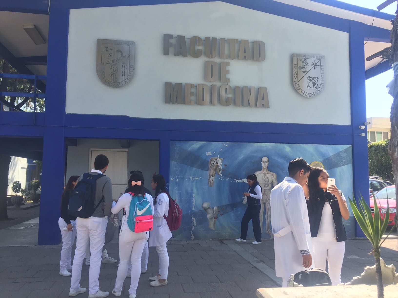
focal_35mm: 29
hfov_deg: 61.7
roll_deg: +0.1
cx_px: 199
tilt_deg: +4.5
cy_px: 149
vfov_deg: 48.2
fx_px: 333
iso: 32
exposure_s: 1/507
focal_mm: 4.15
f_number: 2.2
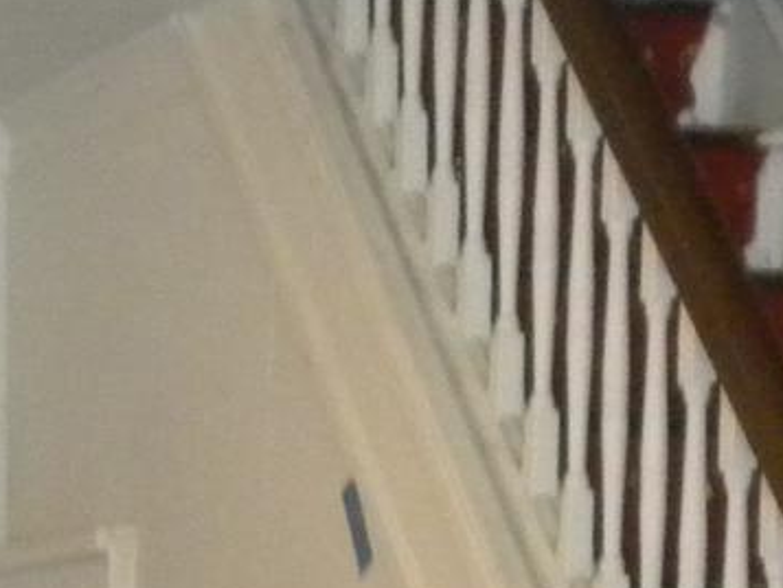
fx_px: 4797
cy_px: 1286
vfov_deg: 6.7
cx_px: 99
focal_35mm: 212
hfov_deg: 9.3
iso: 447
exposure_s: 1/30
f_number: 3.5
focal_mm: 6.6
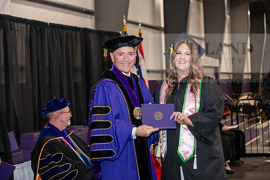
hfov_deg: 28.8
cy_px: 90
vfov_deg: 19.5
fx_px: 525
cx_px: 135
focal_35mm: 70
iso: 2500
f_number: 5
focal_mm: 70
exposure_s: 1/200
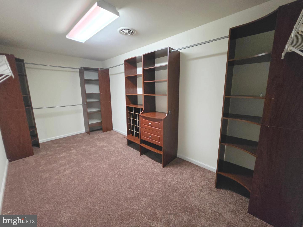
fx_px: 114
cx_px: 152
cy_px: 114
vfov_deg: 89.9
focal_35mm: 13
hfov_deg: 106.2
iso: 1000
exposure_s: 1/60
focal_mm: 2.2
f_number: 1.9
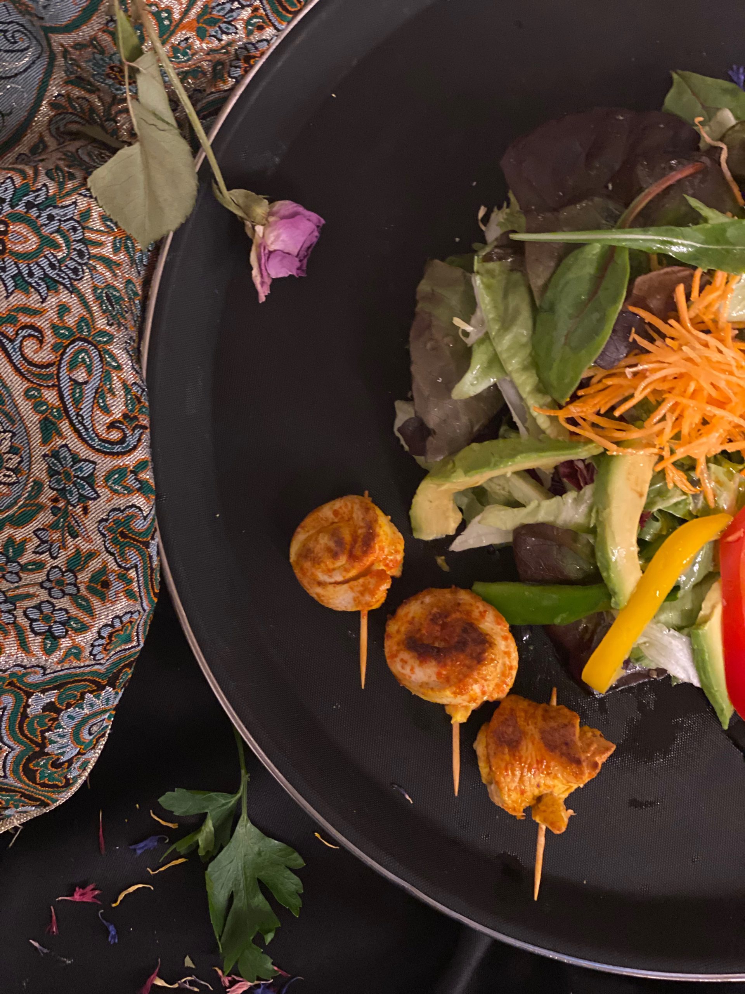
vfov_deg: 36.8
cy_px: 497
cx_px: 372
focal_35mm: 52
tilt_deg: -85.9
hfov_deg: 28.0
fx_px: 1492
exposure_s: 1/14
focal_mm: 6
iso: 400
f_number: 2
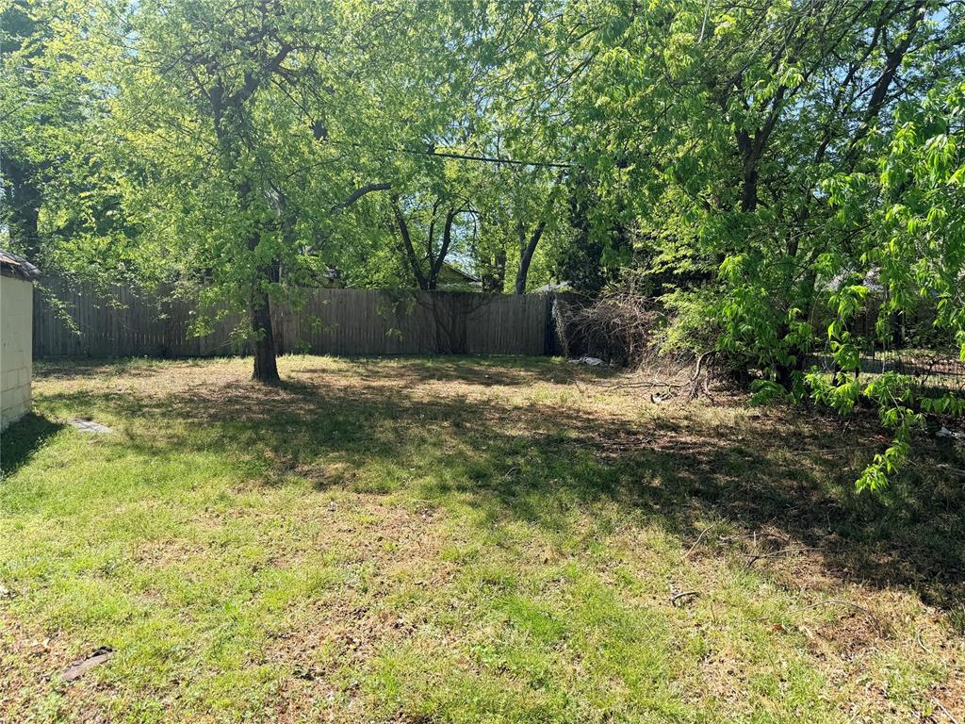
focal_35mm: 24
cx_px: 482
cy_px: 362
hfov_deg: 71.6
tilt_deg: -1.8
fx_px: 669
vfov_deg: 56.8
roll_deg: -0.9
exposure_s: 1/1901
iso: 80
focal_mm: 6.76
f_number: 1.78
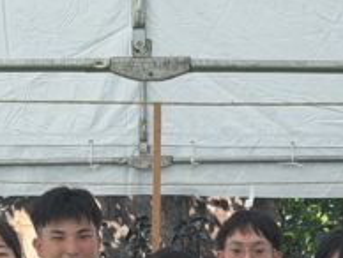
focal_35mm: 190
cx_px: 246
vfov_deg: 7.7
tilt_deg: -2.7
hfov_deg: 10.4
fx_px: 1885
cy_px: 380
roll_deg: -0.3
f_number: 1.78
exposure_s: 1/1027
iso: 64
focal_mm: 6.76
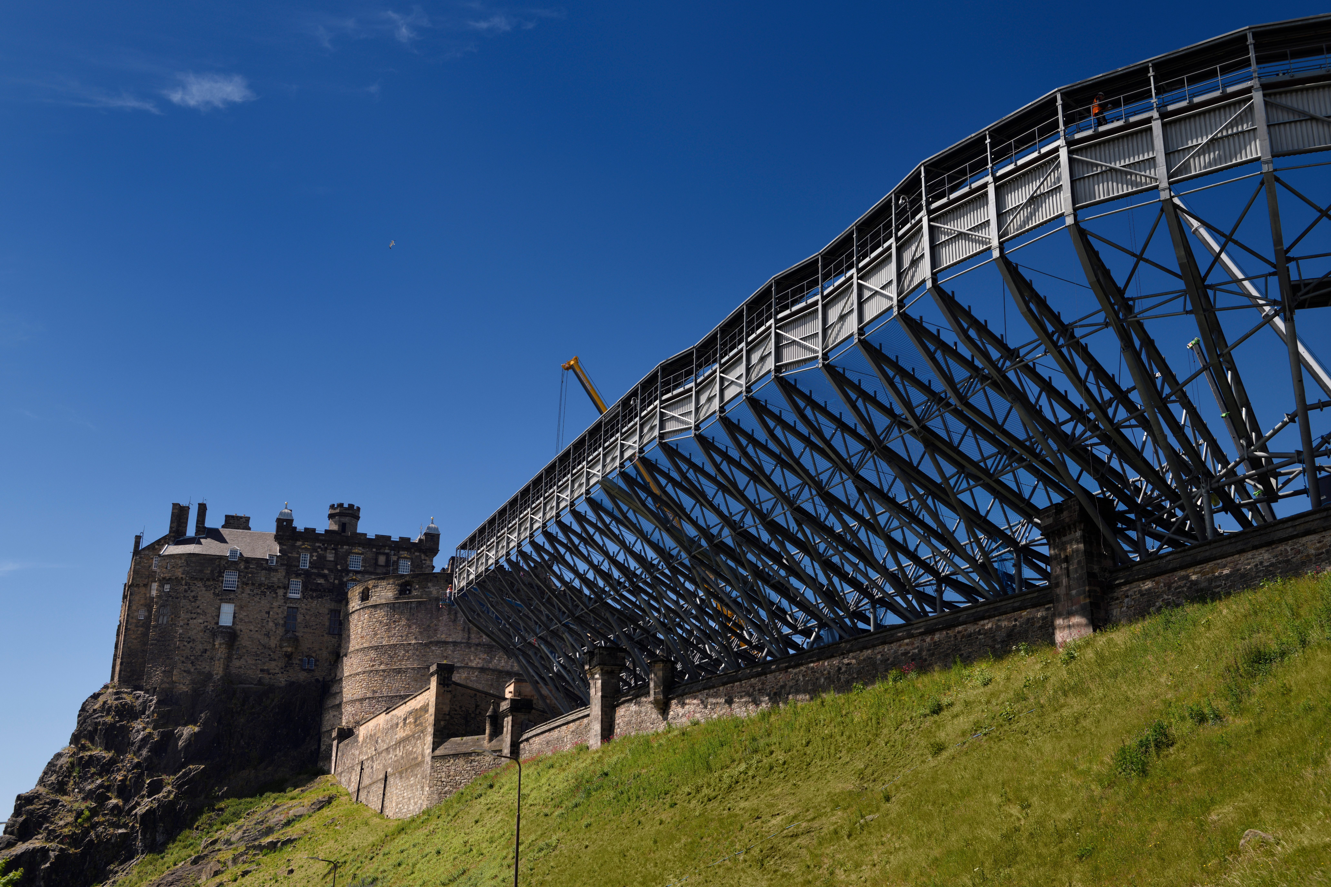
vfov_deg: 35.1
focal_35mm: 38
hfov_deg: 50.7
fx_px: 1405
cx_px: 666
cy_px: 444
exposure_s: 1/640
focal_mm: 38
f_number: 8
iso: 160
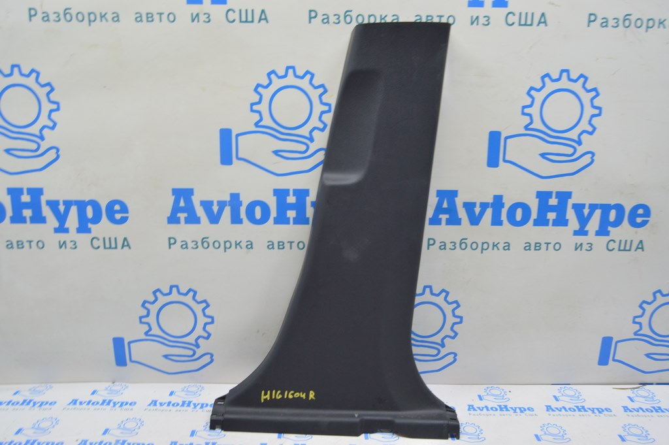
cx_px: 334
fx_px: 557
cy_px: 222
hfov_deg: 62.0
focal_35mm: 30
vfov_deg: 43.5
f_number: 5.6
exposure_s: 1/20
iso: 400
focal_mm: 20
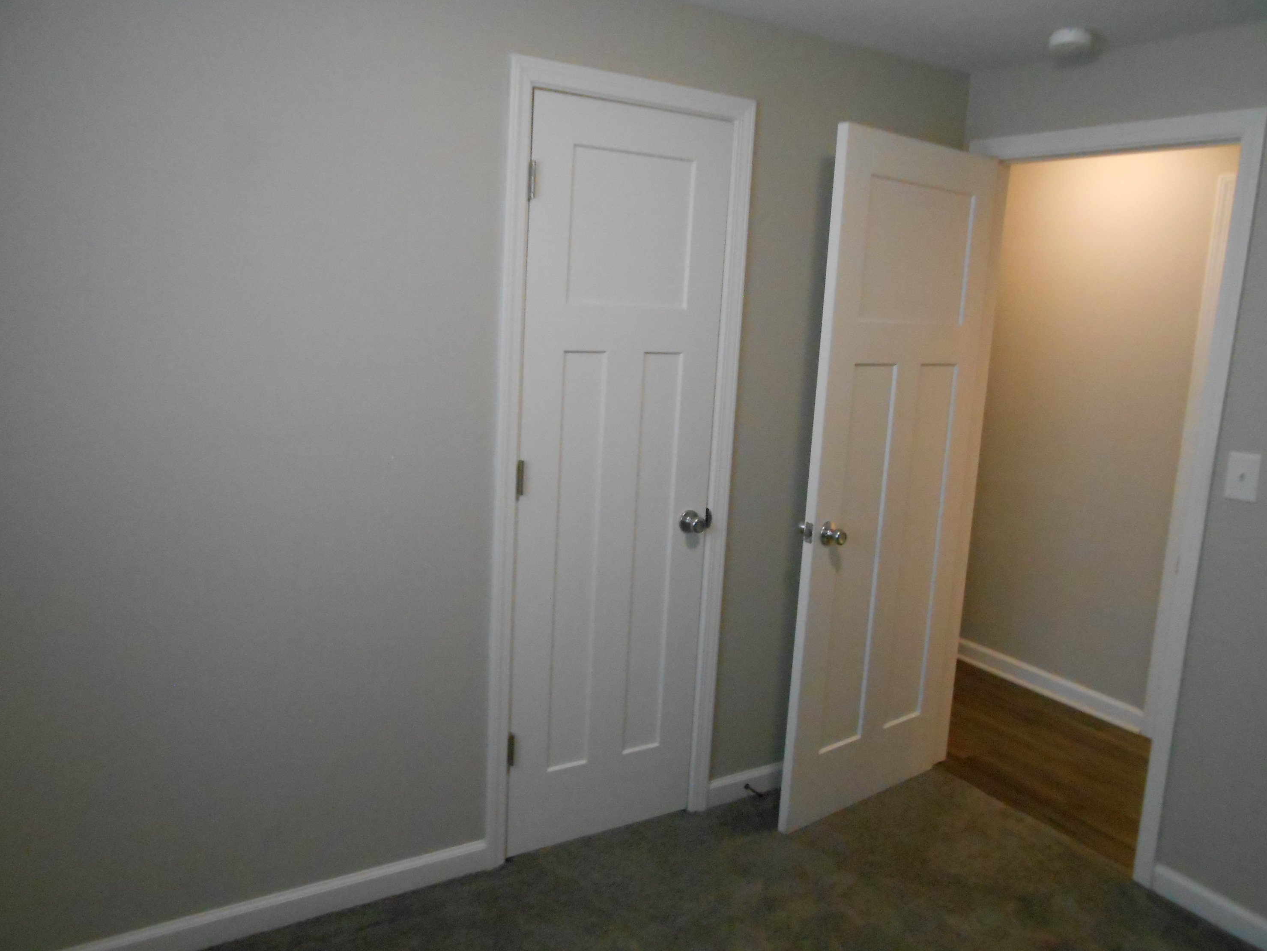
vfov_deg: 51.4
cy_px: 462
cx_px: 617
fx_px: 988
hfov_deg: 65.3
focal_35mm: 27
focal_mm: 4.6
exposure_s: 1/60
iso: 800
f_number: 3.5
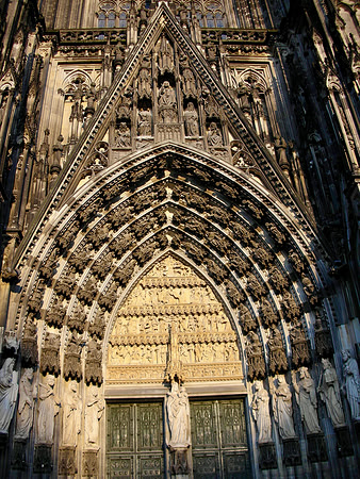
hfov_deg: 40.7
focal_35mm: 35
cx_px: 180
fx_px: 485
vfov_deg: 52.6
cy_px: 240
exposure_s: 1/140
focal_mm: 5.8
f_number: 3
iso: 50
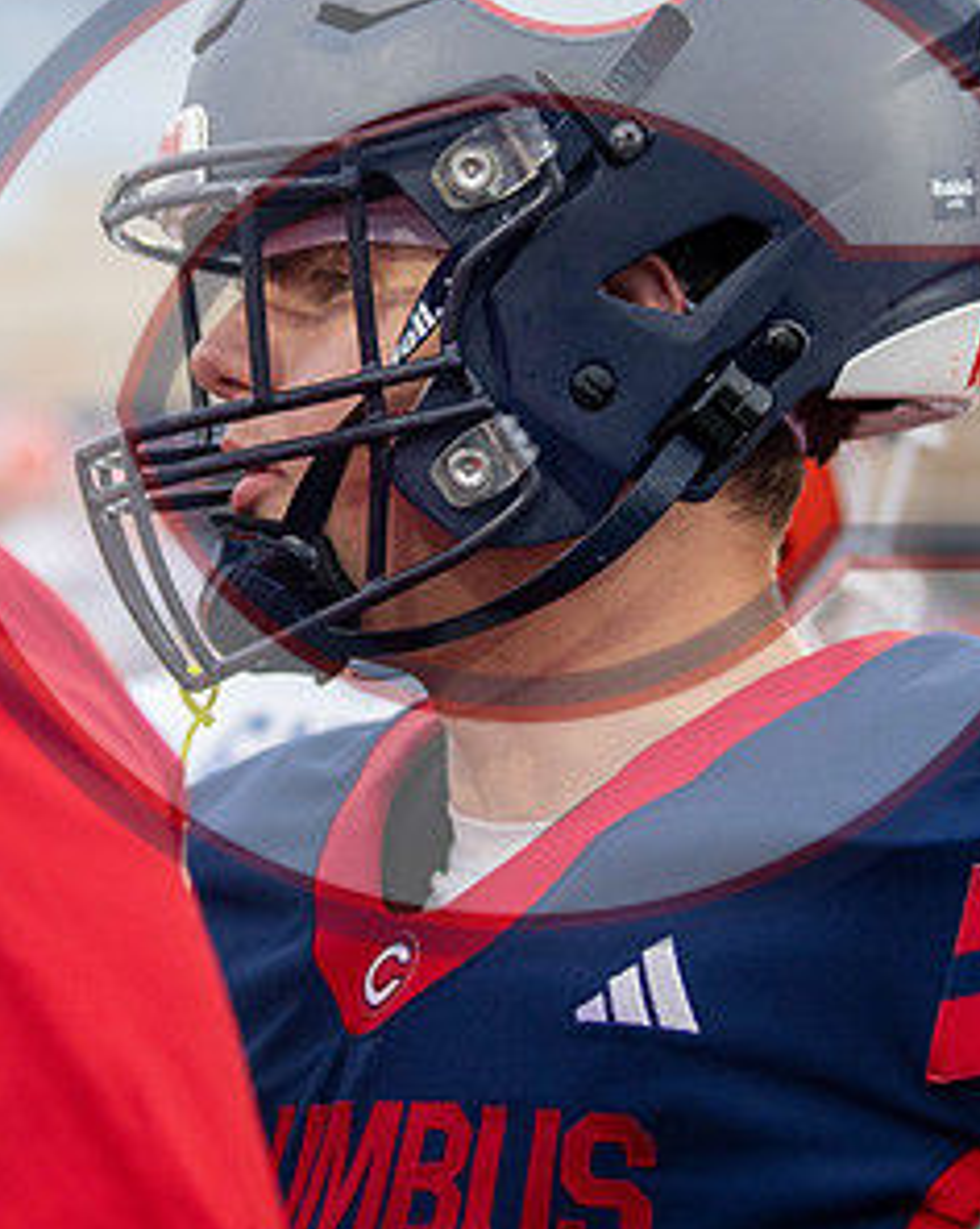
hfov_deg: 10.3
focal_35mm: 150
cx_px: 333
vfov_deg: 12.9
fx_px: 5450
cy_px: 407
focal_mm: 70
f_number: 2.8
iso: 1100
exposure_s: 1/1000
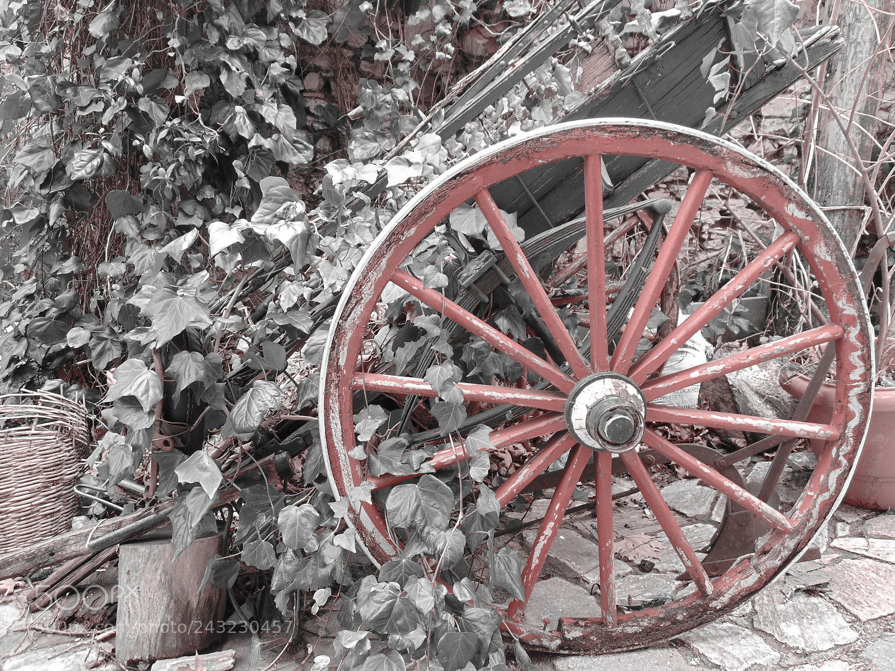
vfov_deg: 46.8
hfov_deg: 60.0
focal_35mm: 30
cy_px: 336
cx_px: 448
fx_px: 776
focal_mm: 5.4
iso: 100
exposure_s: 1/30
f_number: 3.1
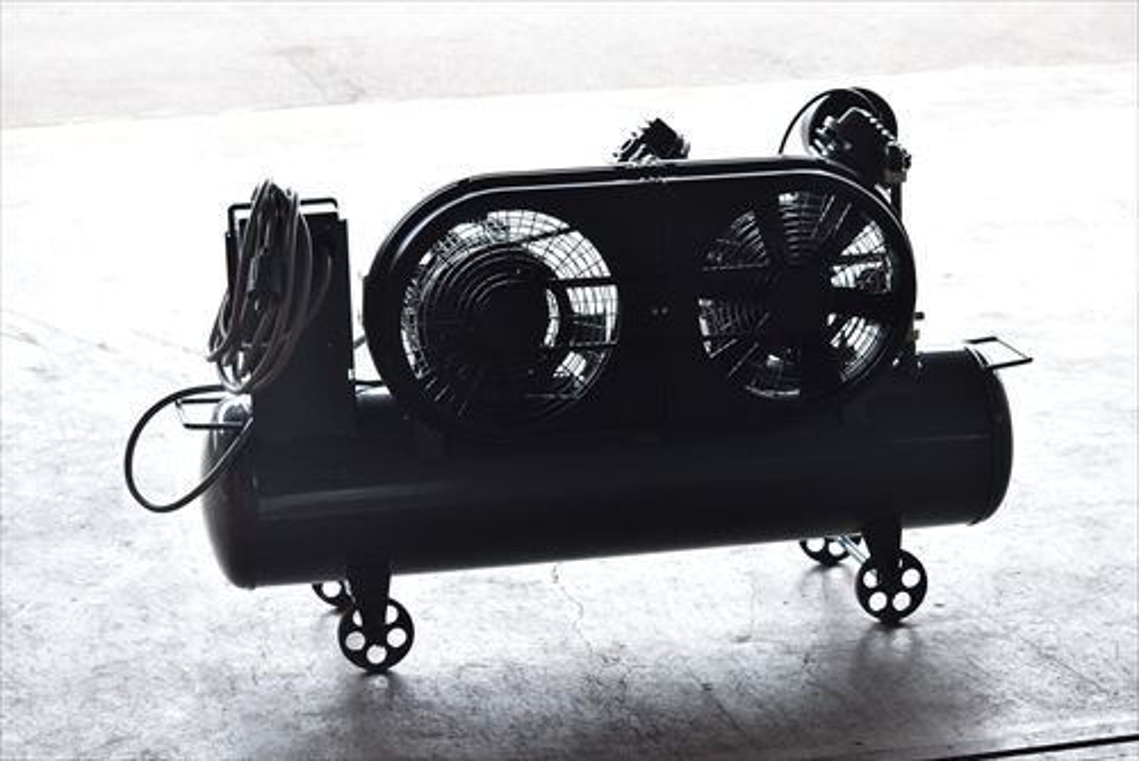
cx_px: 570
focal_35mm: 82
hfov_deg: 24.6
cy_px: 380
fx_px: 2612
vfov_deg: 16.6
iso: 1250
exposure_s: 1/640
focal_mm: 55
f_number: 6.3
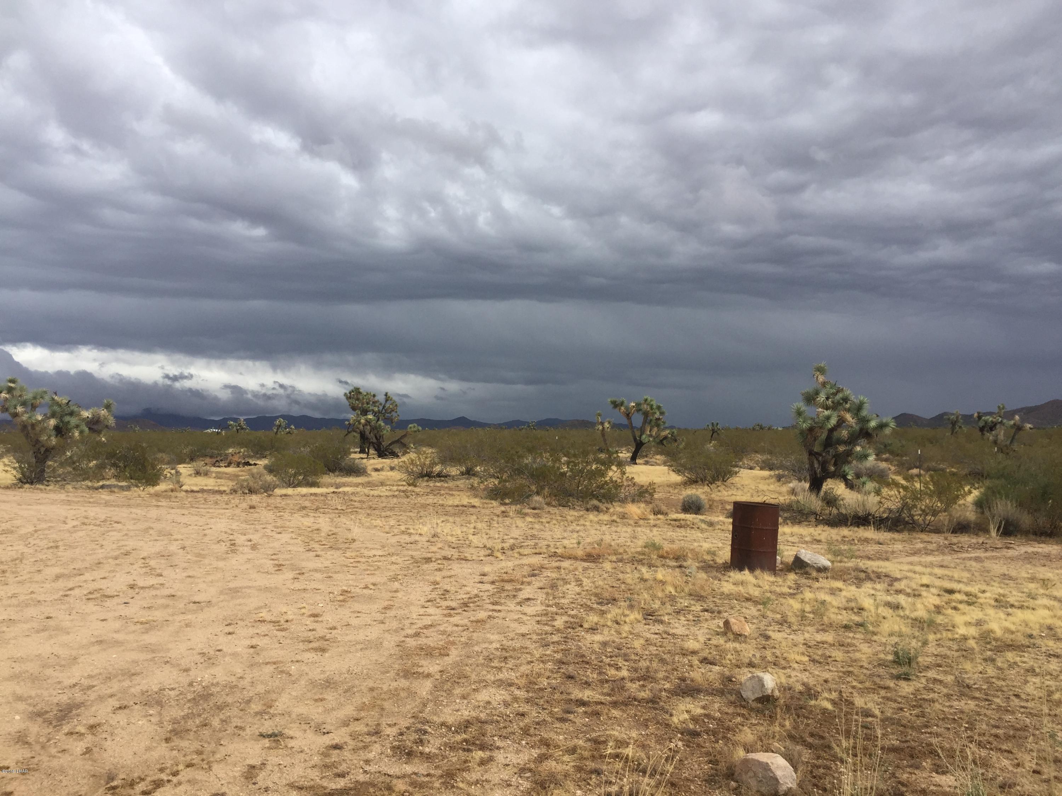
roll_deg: +0.2
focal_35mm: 29
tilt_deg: +2.6
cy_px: 398
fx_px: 890
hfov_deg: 61.7
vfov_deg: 48.2
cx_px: 531
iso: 32
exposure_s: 1/1647
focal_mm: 4.15
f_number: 2.2
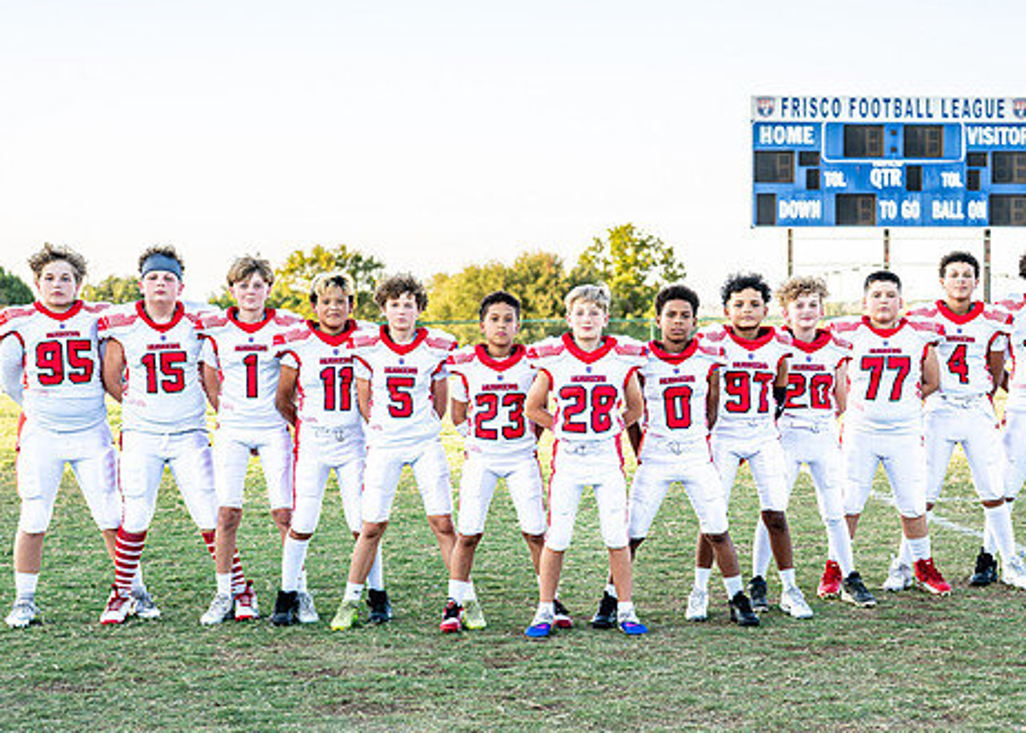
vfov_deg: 19.3
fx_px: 2156
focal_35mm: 74
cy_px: 432
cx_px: 562
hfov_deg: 26.8
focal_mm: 50
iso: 500
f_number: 2.8
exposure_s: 1/1000
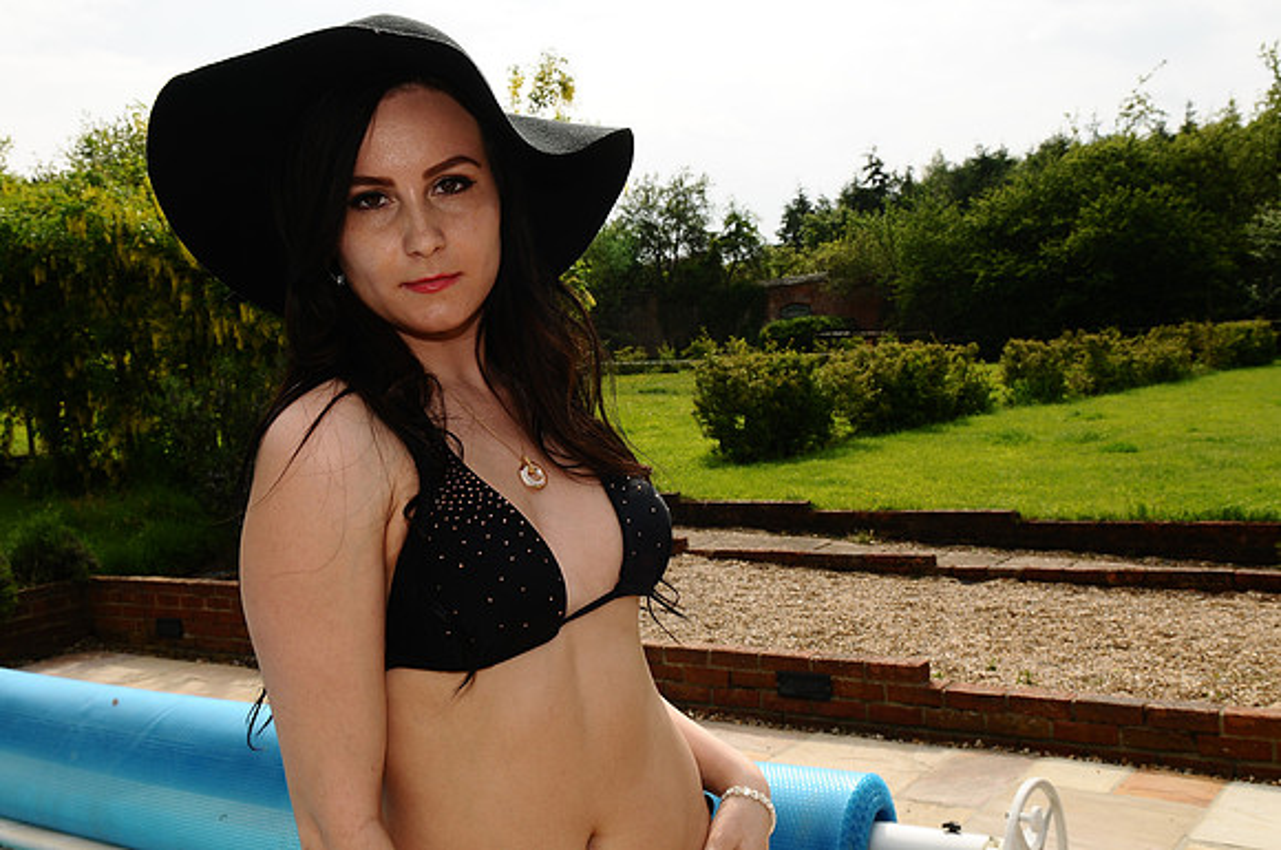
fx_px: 1279
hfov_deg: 53.2
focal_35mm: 36
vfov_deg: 36.8
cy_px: 425
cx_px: 640
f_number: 13
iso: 200
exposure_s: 1/200
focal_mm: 24
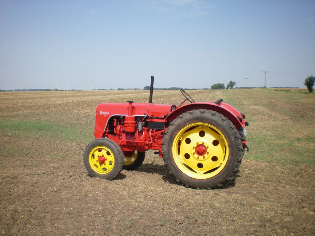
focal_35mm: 38
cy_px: 118
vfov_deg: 37.7
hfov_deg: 49.0
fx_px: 346
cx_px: 158
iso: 64
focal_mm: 6.3
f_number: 4.6
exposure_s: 1/500
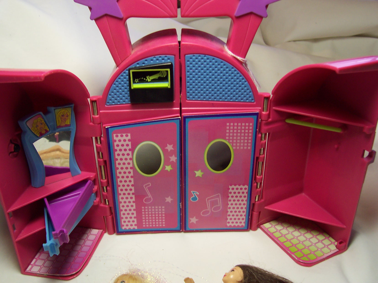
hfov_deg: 50.1
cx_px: 189
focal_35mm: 37
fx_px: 404
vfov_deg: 38.7
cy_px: 142
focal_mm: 5.6
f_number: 2.8
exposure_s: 1/45
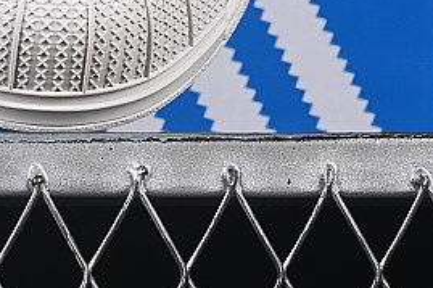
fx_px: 3618
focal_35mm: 301
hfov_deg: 6.8
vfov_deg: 4.5
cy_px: -228
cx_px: -142
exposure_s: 1/80
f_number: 8
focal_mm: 50
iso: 160
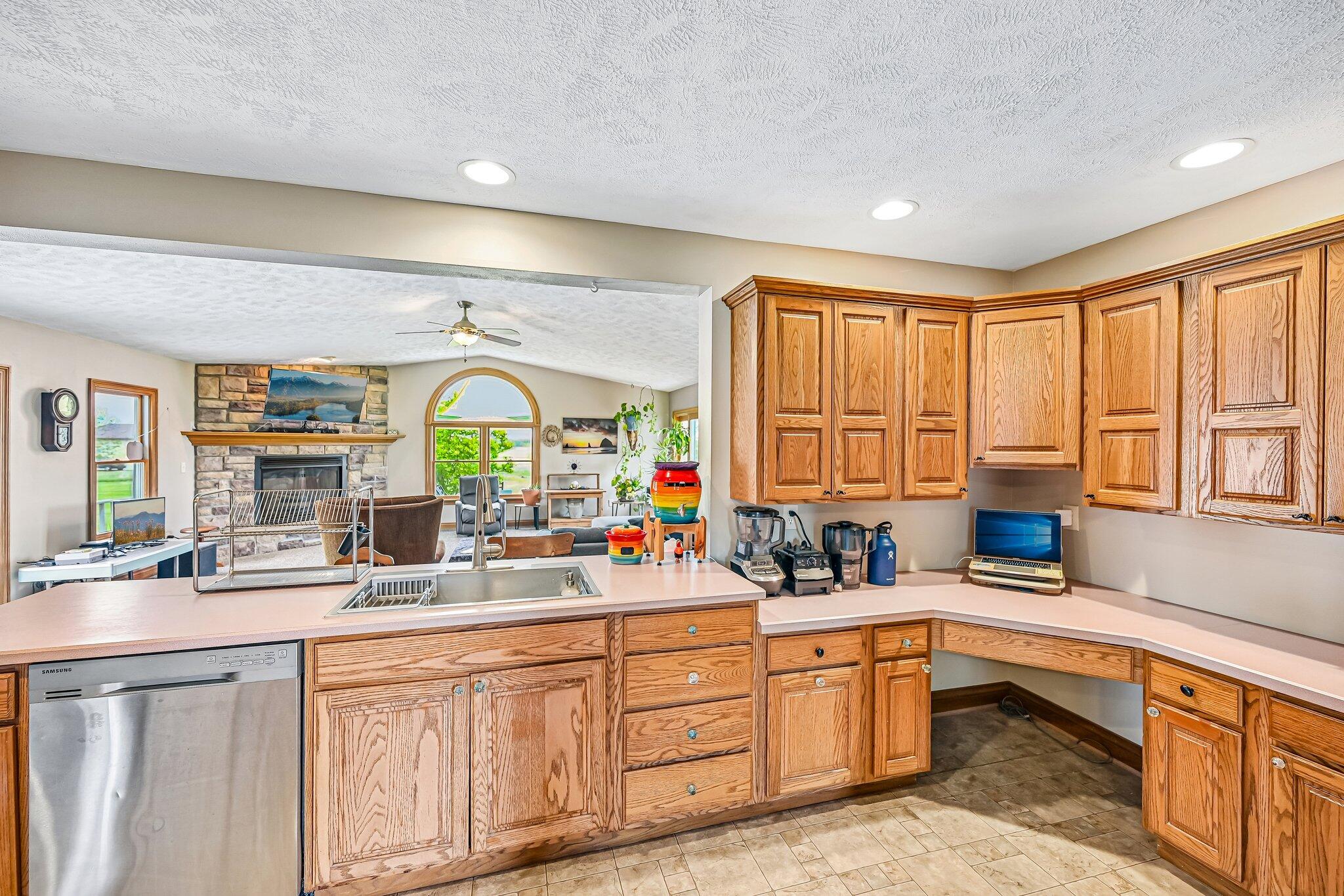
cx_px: 672
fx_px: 523
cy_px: 448
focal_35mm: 14
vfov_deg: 81.2
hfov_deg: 104.3
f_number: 4.8
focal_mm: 14
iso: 400
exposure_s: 1/8
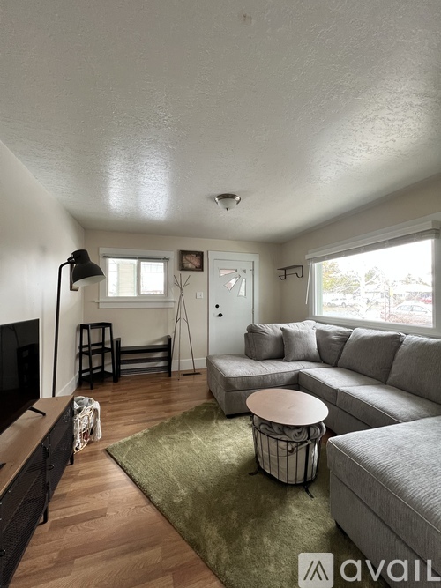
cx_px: 220
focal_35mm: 13
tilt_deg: +2.3
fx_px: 221
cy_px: 294
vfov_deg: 106.2
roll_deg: -0.6
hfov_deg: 89.9
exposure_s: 1/99
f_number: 1.8
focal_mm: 1.57
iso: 160
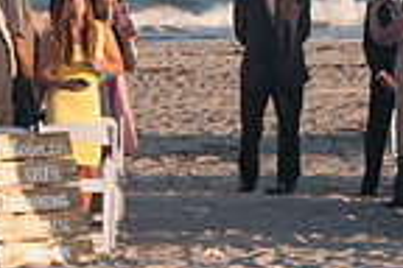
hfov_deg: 6.1
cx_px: 299
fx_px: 3761
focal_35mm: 336
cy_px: 68
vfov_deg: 4.1
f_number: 10
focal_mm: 55
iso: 100
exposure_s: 1/250
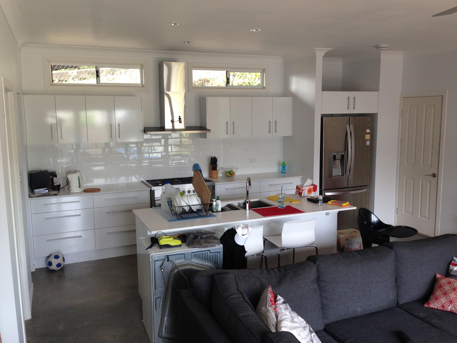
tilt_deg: -7.6
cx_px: 228
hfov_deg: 55.4
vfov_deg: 42.9
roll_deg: +0.0
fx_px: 436
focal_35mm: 33
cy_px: 172
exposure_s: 1/40
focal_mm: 4.12
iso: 50
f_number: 2.4
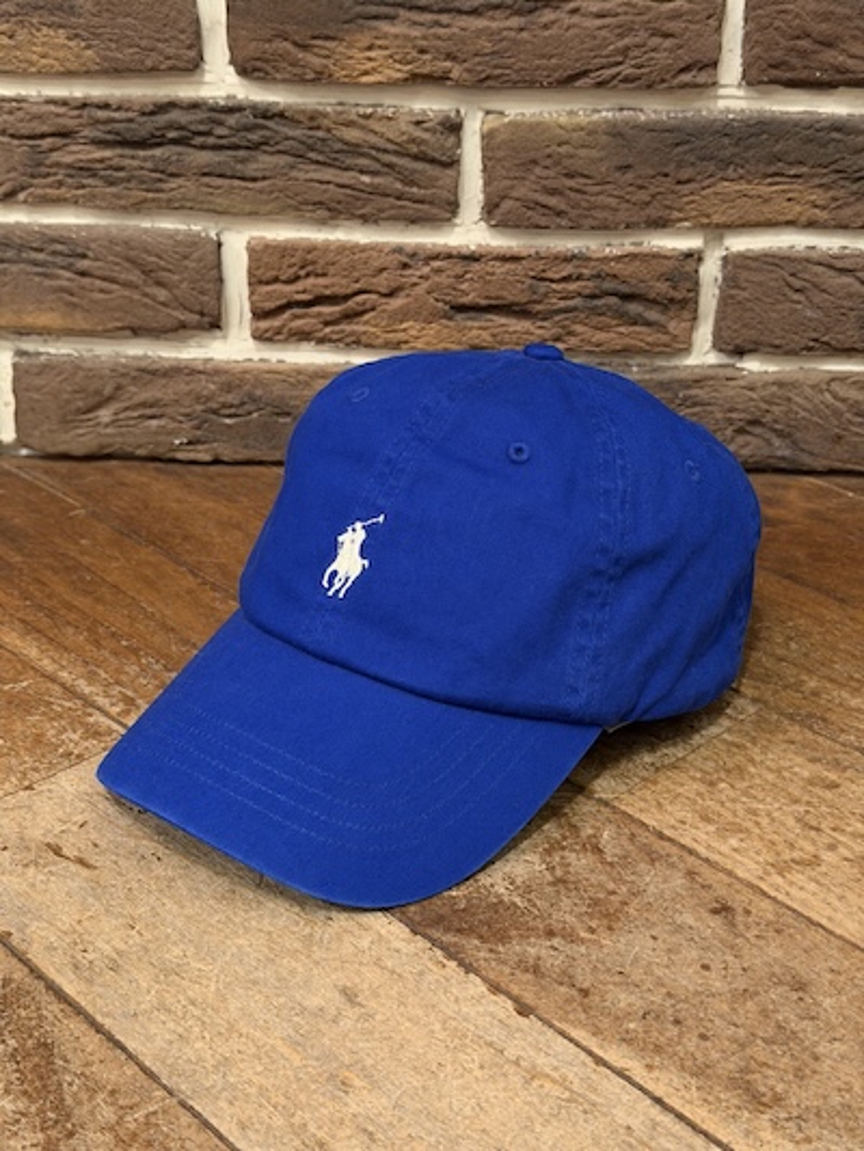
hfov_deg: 30.3
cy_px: 576
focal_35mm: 48
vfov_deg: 39.6
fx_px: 1597
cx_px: 432
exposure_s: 1/30
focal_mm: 6.76
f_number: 1.78
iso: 500
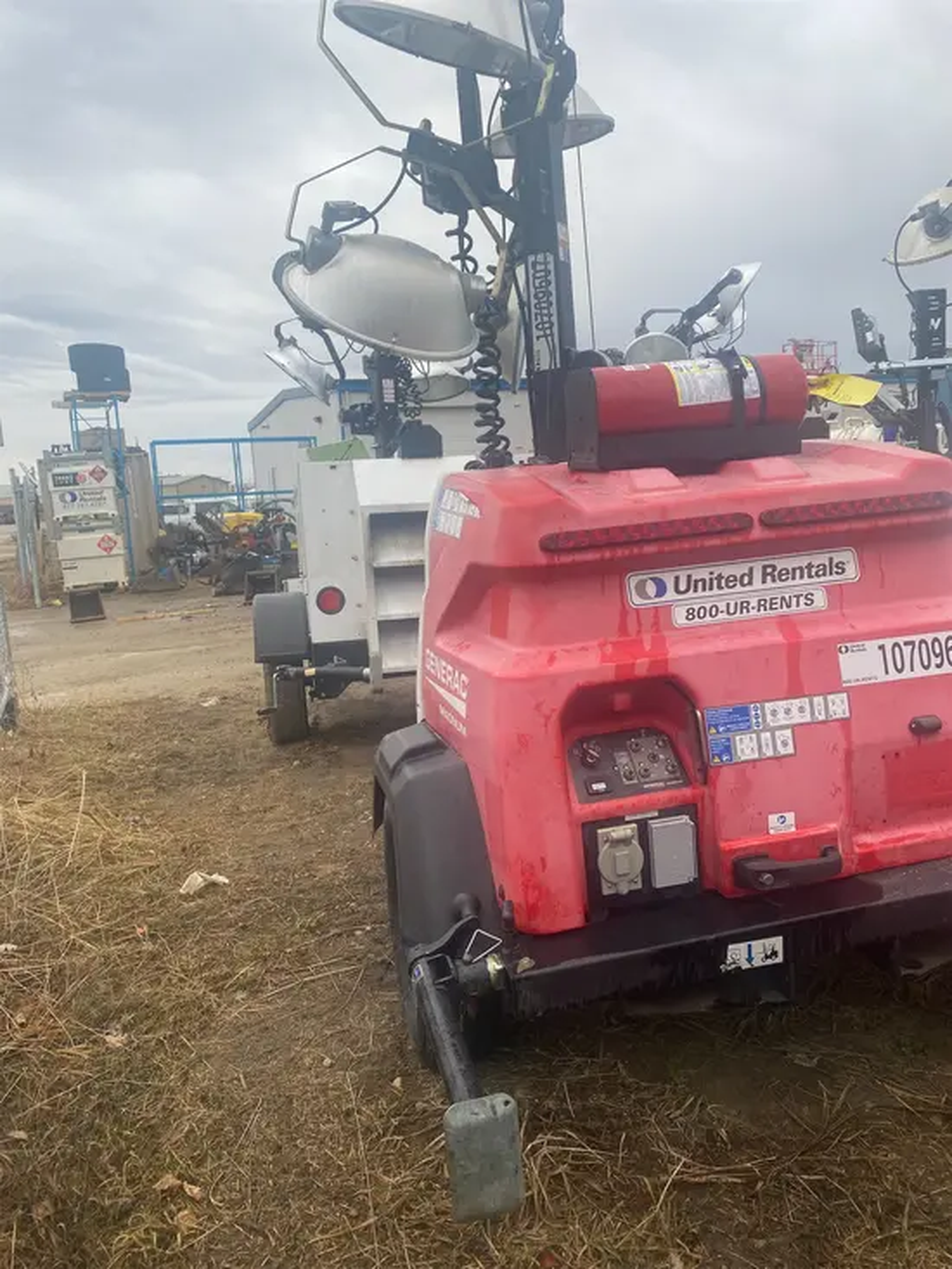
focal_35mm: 26
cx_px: 476
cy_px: 634
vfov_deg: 67.3
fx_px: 953
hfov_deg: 53.1
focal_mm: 4.25
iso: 32
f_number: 1.8
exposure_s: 1/515
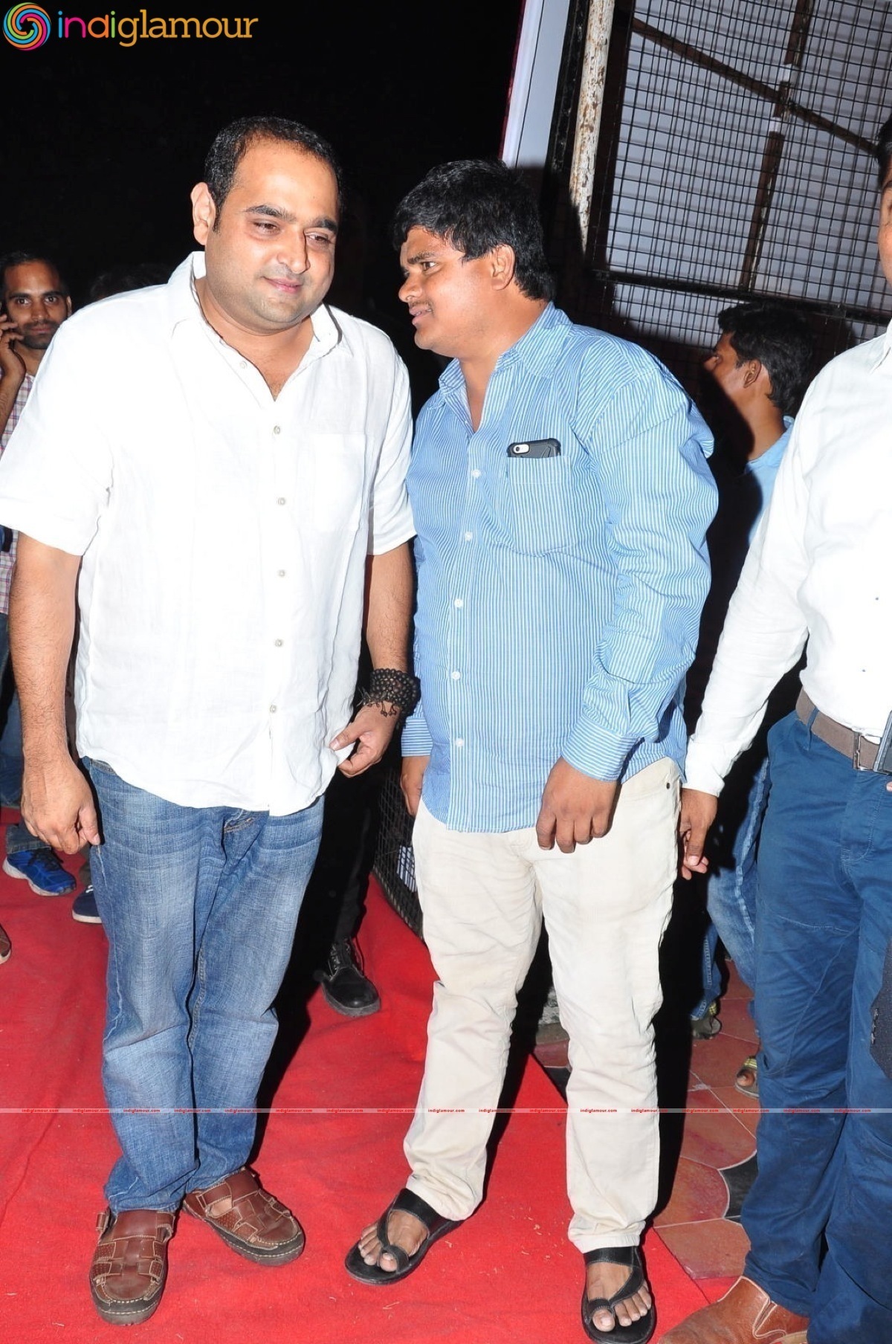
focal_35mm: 33
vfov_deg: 57.3
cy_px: 672
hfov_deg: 39.9
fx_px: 1230
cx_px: 446
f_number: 9
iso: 500
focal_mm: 22
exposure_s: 1/125
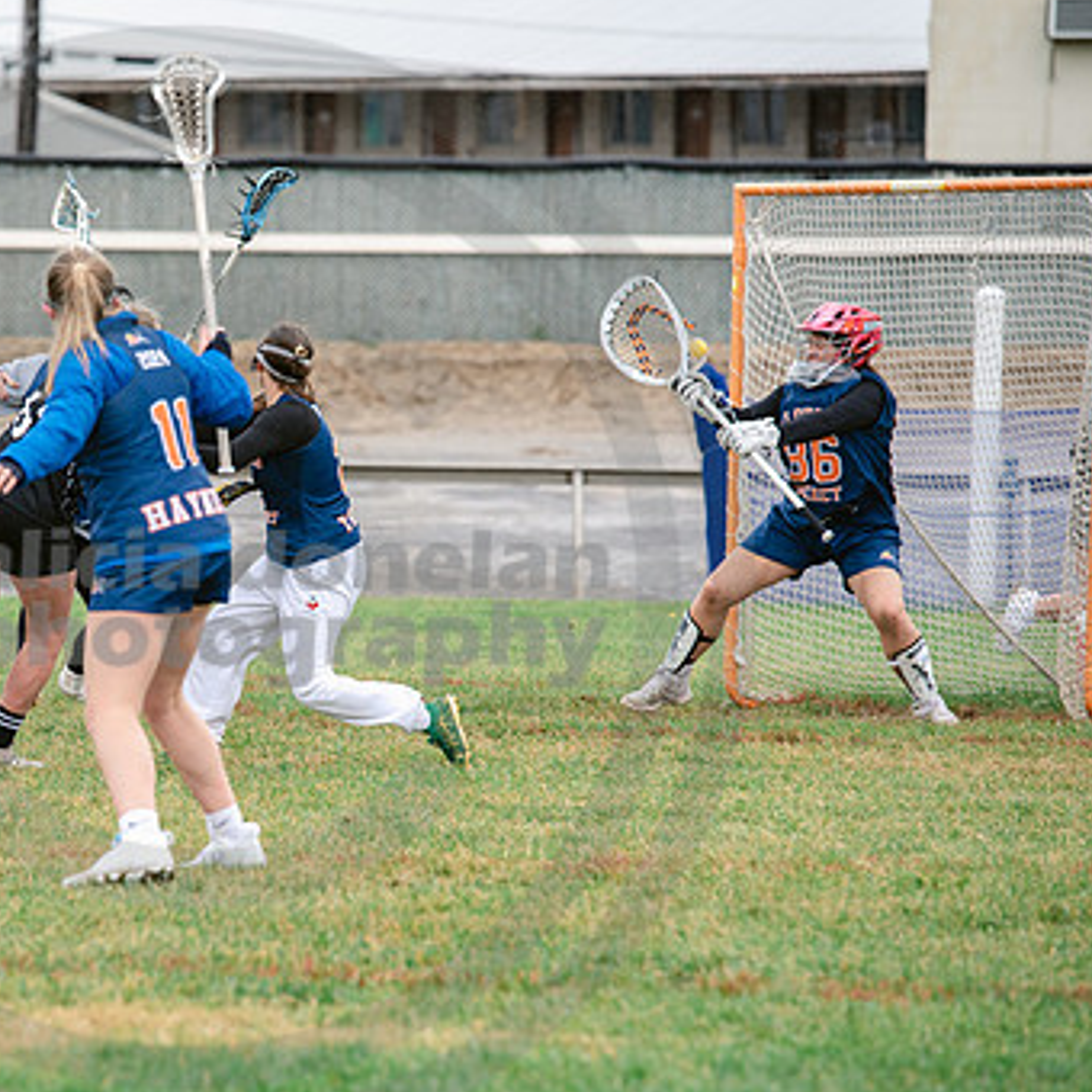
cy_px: 596
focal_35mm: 283
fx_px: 10100
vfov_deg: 6.2
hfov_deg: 6.2
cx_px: 186
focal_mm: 195
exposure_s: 1/1250
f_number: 4.5
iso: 400
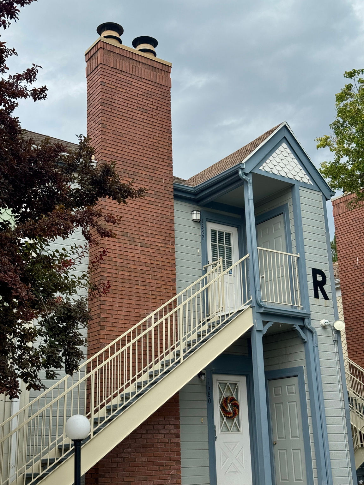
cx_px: 182
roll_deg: +2.0
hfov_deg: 30.3
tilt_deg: +17.3
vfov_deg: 39.7
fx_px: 673
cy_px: 242
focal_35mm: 48
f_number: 1.78
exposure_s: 1/2959
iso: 64
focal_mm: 6.76
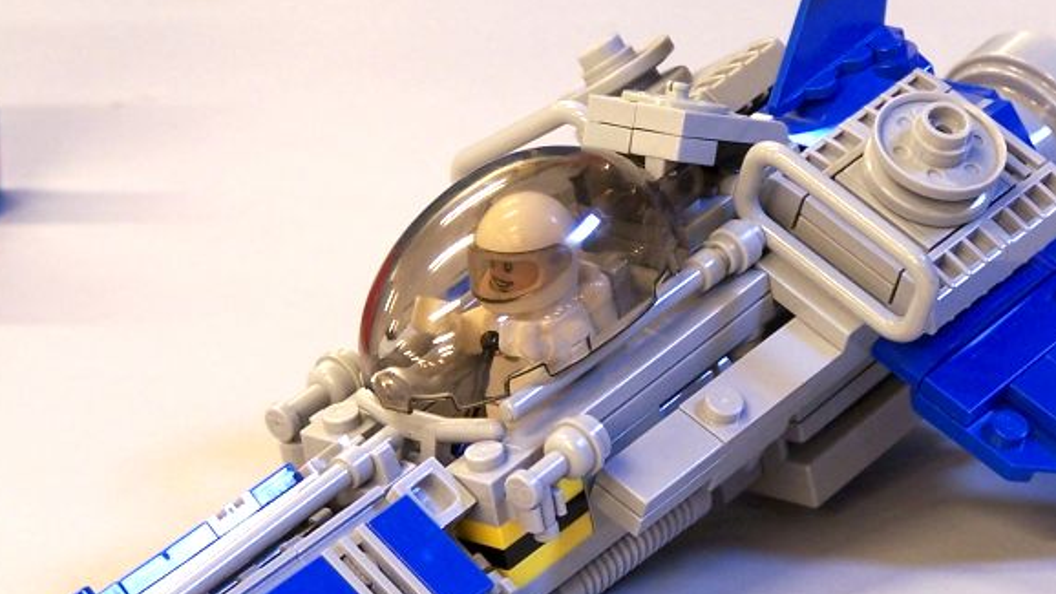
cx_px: 660
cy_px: 283
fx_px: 6916
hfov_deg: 8.7
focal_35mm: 247
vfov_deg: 4.9
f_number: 3.2
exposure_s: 1/6
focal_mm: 21.2
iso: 80
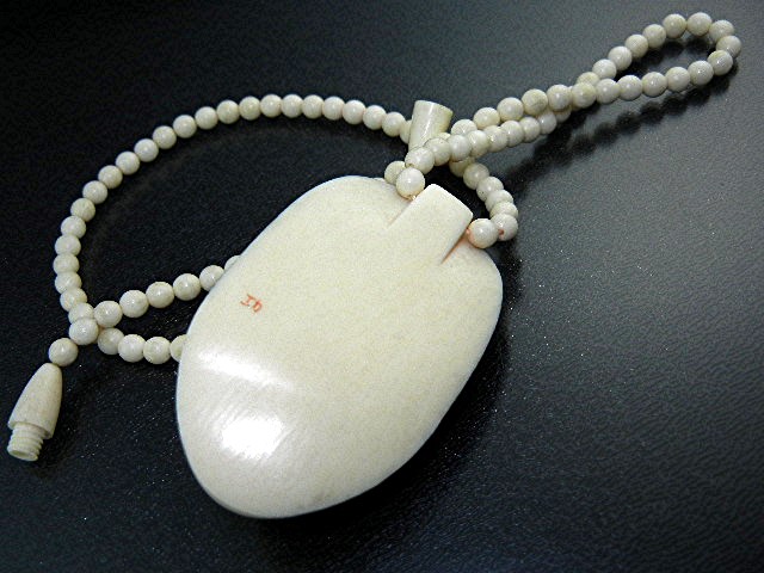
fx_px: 861
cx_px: 382
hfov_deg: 47.9
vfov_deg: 36.8
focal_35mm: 39
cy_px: 286
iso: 160
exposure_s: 1/30
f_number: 7.4
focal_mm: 7.1
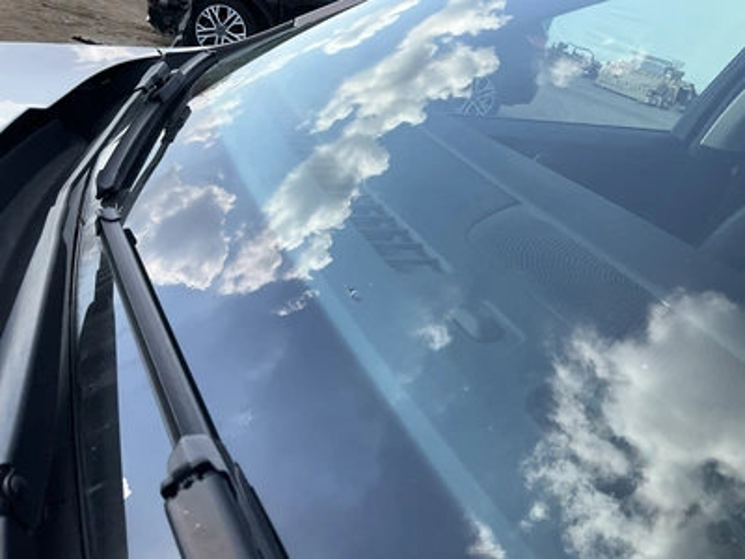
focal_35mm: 29
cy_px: 280
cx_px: 372
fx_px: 624
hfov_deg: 61.7
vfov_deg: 48.2
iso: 25
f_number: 1.8
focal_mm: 3
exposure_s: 1/842
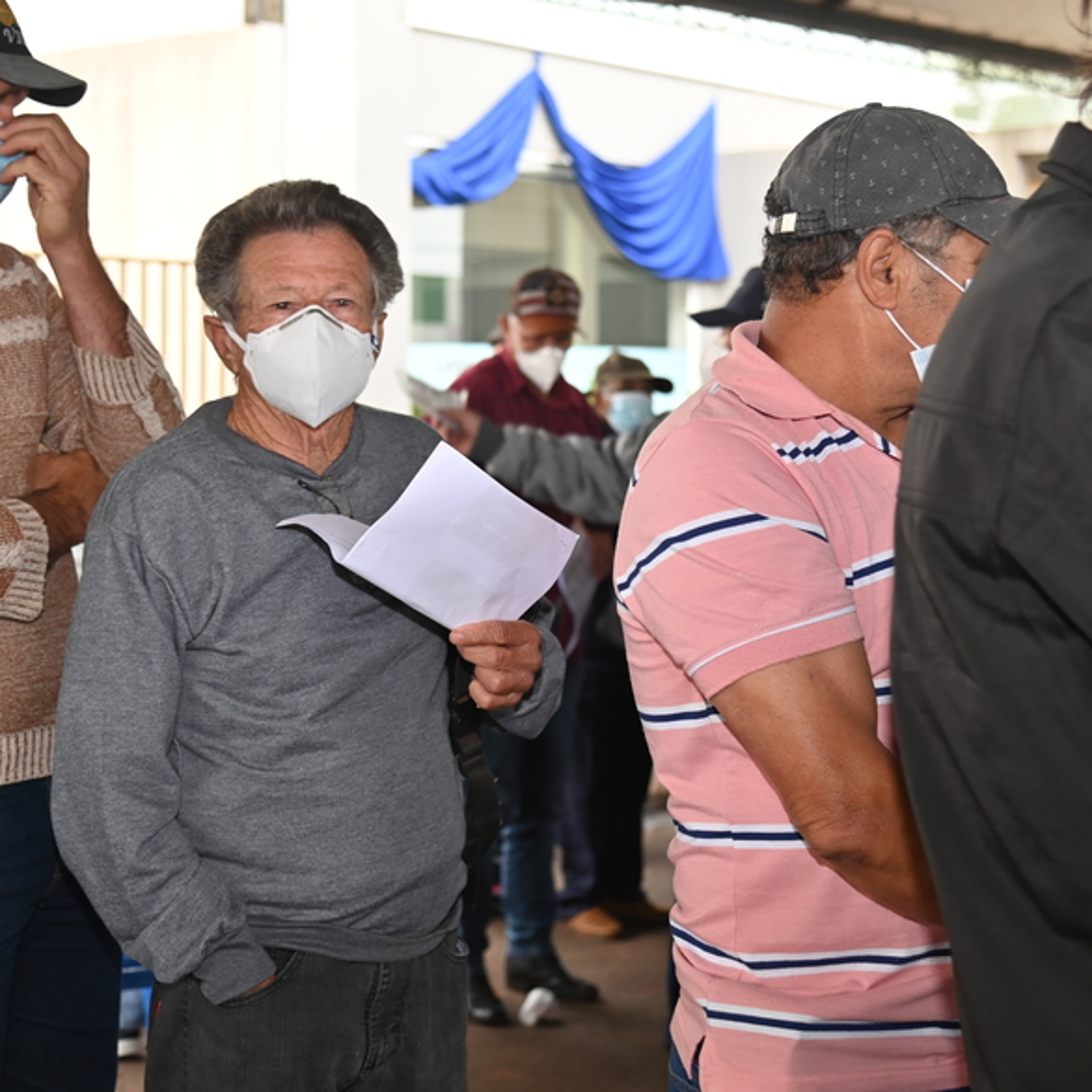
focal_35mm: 60
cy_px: 541
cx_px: 399
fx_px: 2141
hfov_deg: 28.5
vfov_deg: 28.6
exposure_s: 1/100
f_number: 4
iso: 250
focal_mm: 46
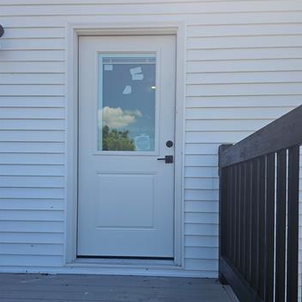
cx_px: 154
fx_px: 276
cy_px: 190
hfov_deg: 57.3
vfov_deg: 56.6
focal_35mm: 28
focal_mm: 6.3
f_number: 1.7
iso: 10
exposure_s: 1/435
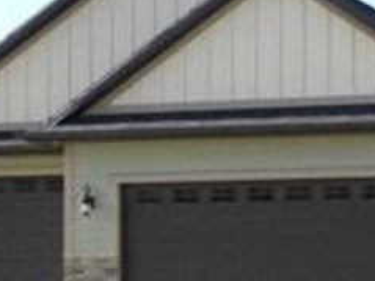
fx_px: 1440
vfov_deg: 11.1
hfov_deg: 14.1
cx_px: 530
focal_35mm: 133
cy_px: 268
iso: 100
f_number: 3.5
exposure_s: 1/400
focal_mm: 5.4
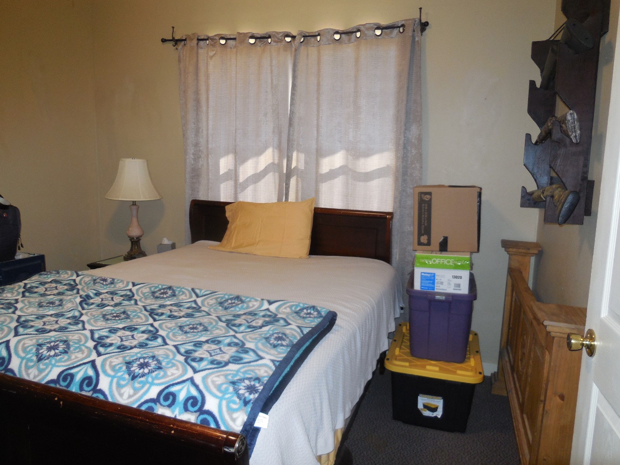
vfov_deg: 54.9
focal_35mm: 25
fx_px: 448
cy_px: 232
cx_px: 310
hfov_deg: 69.4
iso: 220
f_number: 3.1
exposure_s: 1/25
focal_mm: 4.5
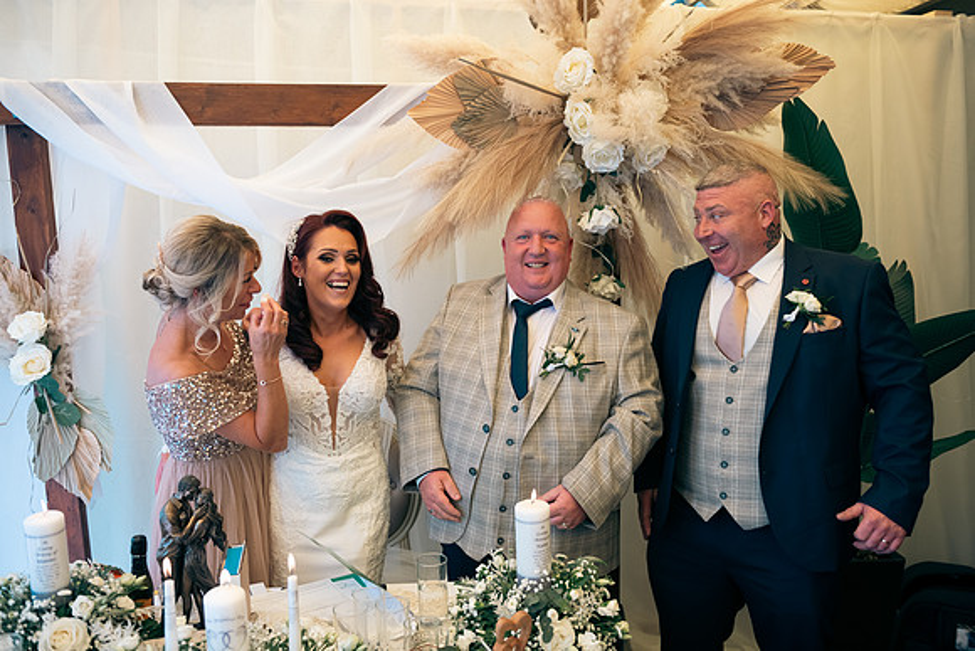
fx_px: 786
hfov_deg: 63.6
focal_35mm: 29
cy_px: 326
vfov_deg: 45.0
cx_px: 488
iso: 250
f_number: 3.5
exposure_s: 1/250
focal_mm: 29
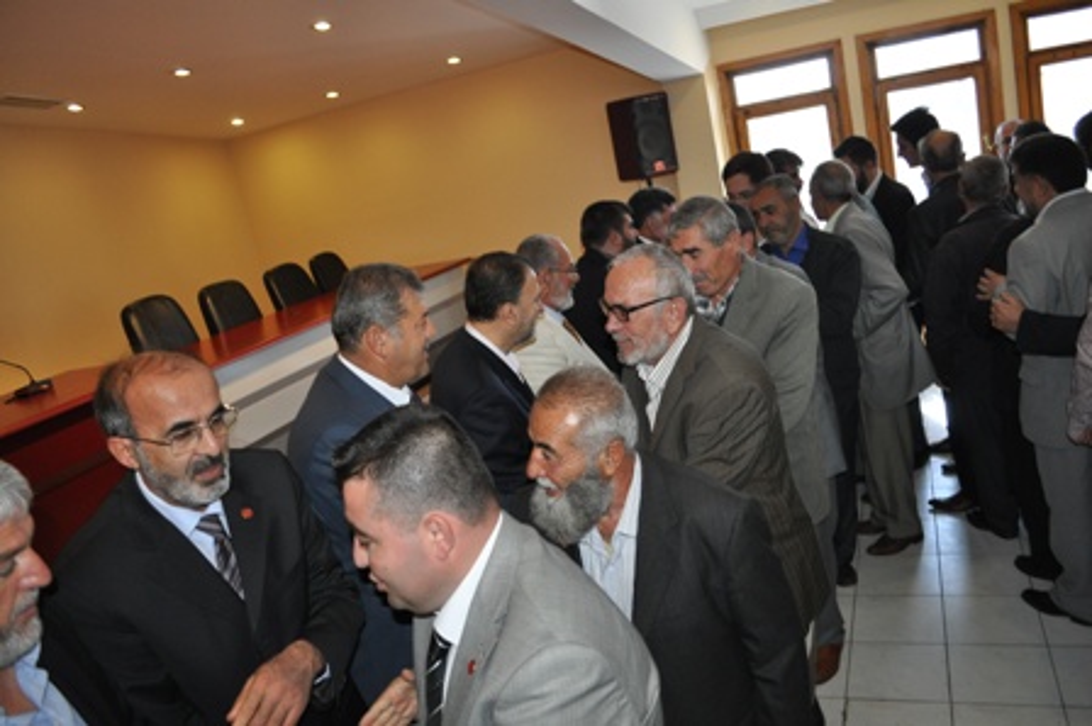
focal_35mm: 27
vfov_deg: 47.9
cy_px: 363
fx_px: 818
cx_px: 546
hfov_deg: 67.4
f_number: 3.5
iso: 800
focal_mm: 18
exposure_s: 1/60
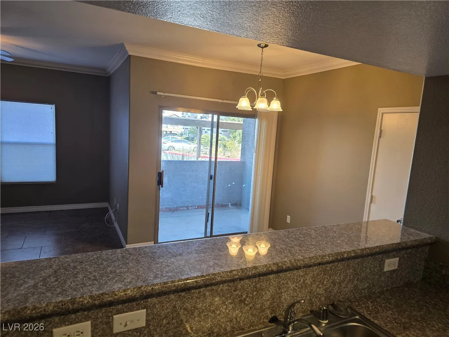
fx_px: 298
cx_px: 224
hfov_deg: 73.9
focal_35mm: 23
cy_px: 168
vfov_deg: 58.9
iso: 125
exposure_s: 1/120
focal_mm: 6.3
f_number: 1.7
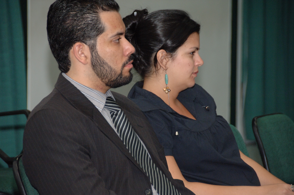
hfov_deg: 8.1
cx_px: 147
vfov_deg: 5.4
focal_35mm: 255
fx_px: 2080
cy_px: 98
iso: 800
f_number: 5.6
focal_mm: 170
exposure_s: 1/80
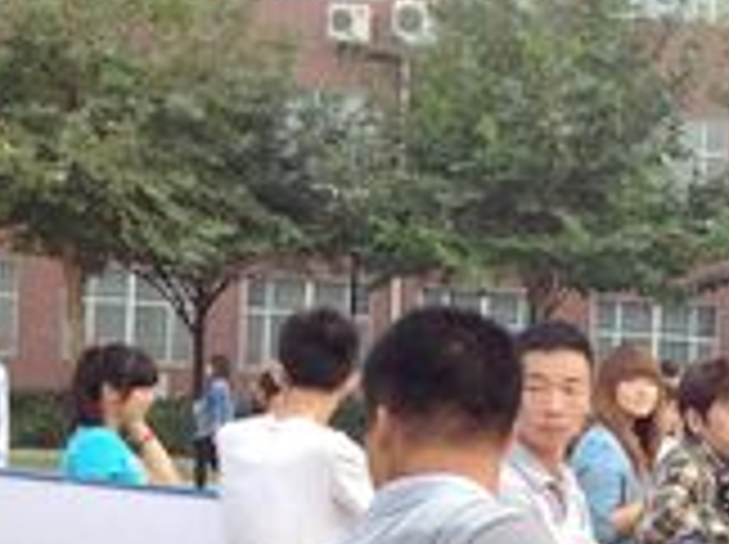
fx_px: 1914
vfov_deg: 16.0
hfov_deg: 20.5
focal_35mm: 91
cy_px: 492
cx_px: 810
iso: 100
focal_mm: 4.28
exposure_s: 1/120
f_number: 2.4
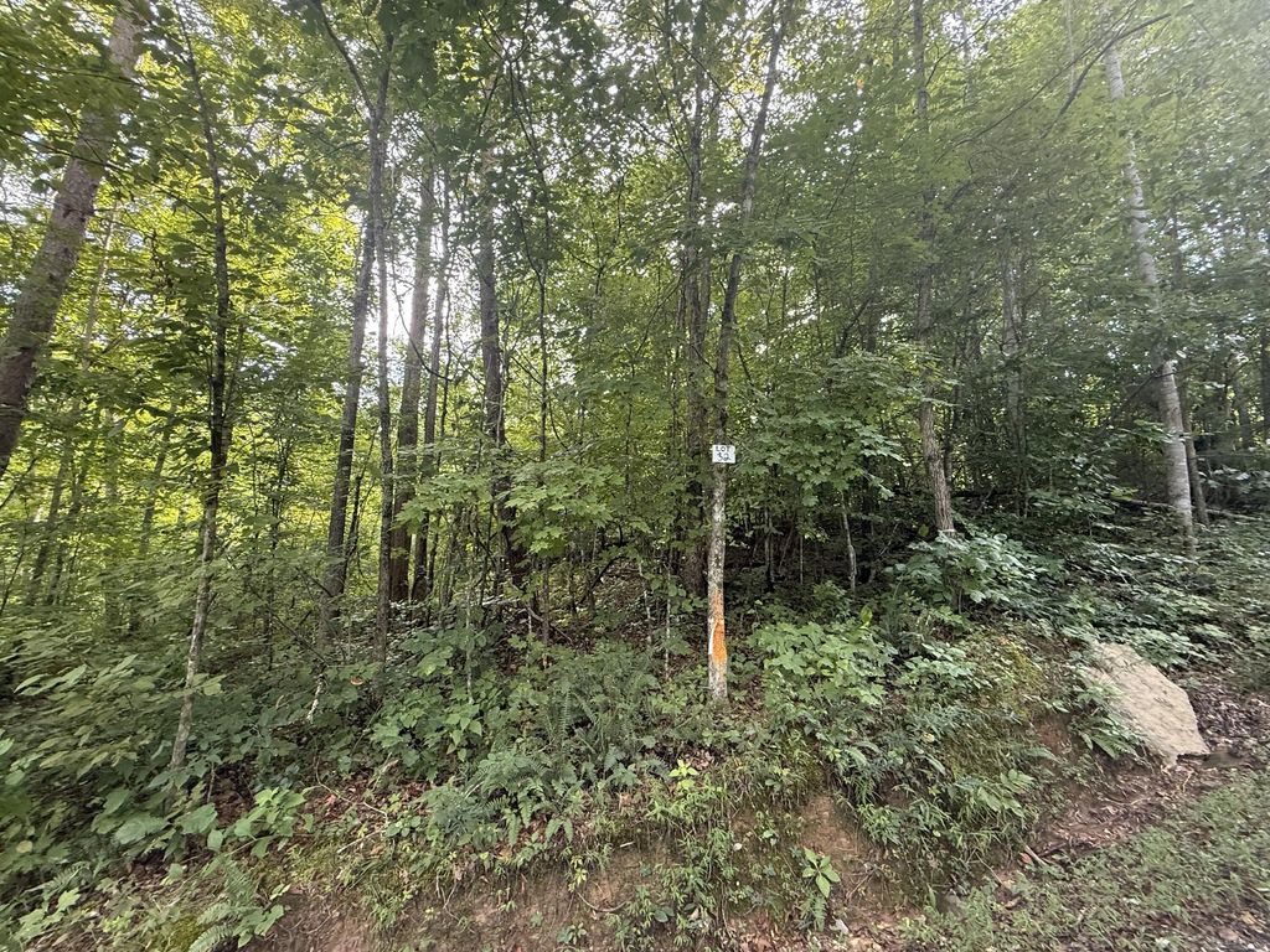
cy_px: 476
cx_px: 635
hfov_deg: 102.1
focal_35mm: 14
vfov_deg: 85.7
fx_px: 514
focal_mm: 2.22
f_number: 2.2
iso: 200
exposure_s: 1/99
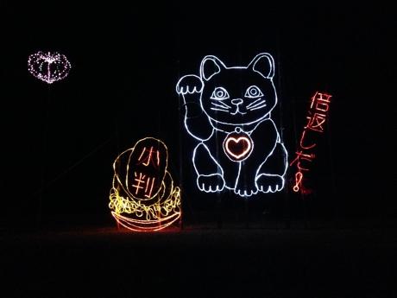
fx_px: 757
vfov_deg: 22.3
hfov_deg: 29.4
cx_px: 198
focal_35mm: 66
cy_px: 149
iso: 1000
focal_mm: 4.12
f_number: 2.4
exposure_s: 1/20
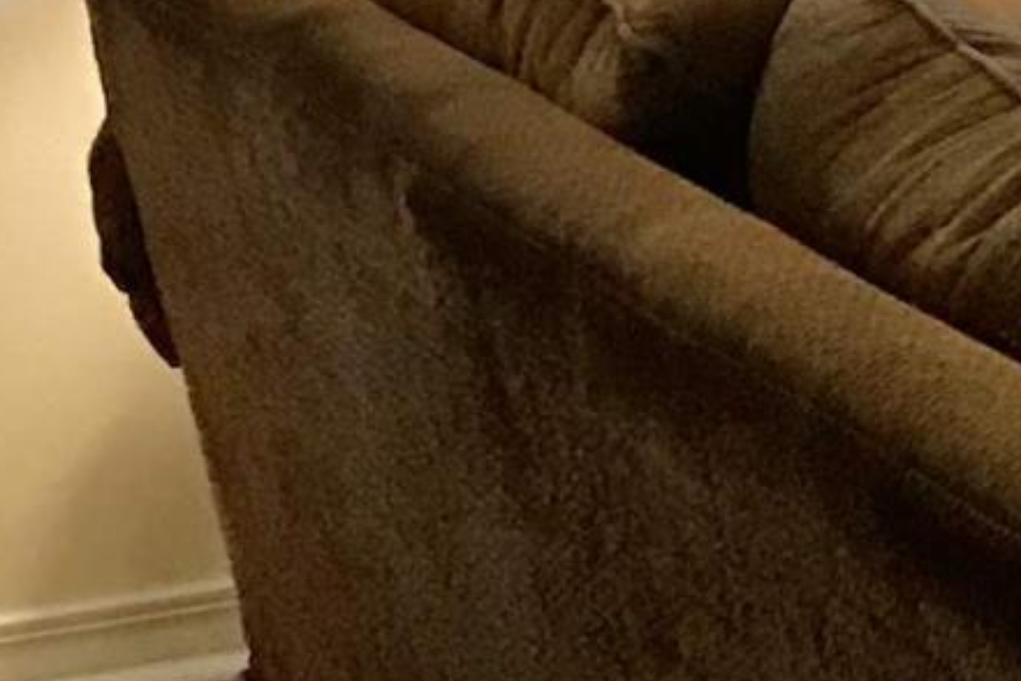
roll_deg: +0.3
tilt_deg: -8.5
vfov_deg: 6.9
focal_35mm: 198
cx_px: 2459
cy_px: -225
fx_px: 5615
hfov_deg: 9.3
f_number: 1.8
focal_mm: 3.99
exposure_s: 1/15
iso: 64
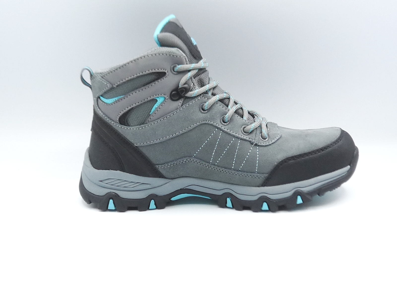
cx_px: 198
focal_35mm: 49
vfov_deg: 29.7
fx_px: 562
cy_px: 149
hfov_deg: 38.9
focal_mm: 4.8
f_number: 4
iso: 100
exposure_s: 1/100
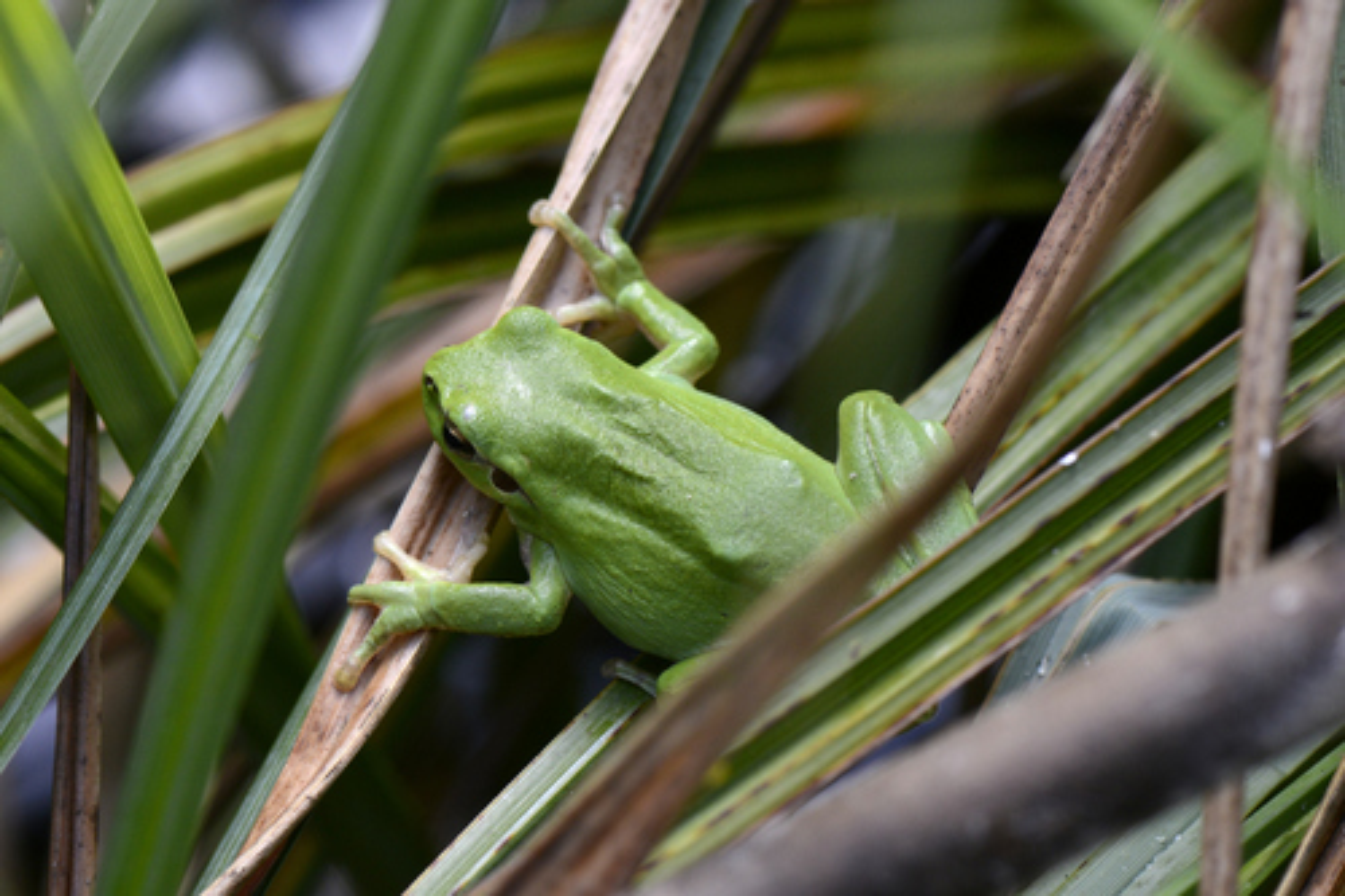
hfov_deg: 19.5
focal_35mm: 105
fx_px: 3921
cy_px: 448
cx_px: 672
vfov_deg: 13.0
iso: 500
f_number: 7.1
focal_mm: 105
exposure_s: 1/200
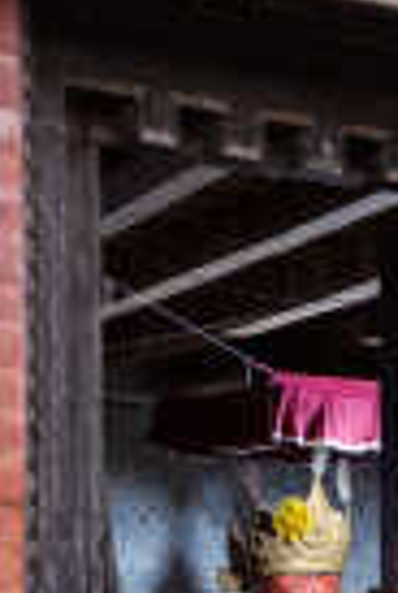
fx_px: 2112
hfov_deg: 10.7
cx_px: 296
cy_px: 714
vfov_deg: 15.4
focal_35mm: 128
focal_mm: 44
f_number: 3.2
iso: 2000
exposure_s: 1/50
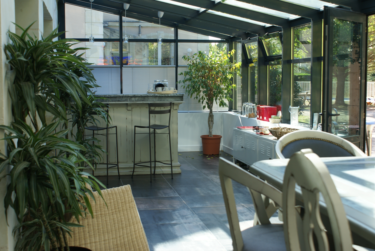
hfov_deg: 37.8
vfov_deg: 25.8
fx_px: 548
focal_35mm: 52
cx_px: 188
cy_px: 126
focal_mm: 35
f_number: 5.6
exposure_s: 1/80
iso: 100
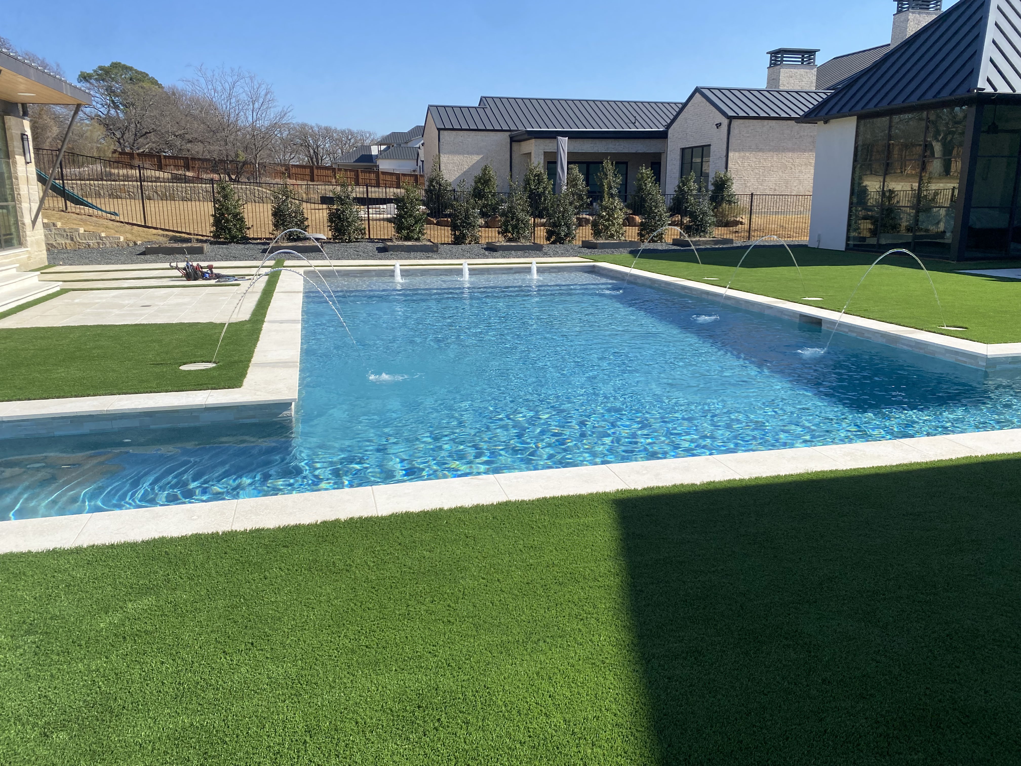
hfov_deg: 67.3
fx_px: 767
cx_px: 510
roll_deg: +0.3
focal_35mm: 26
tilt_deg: -15.2
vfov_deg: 53.1
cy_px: 383
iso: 32
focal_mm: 4.25
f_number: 1.8
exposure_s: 1/2817
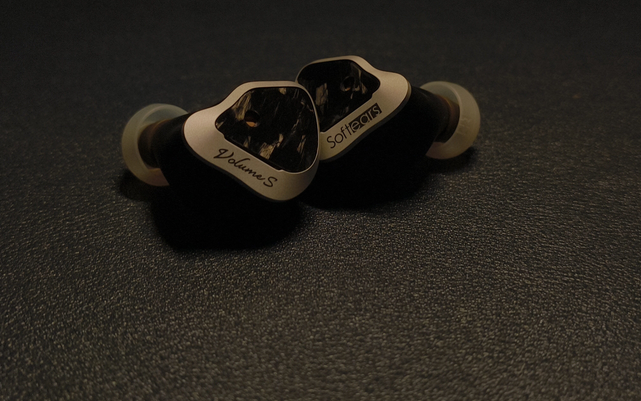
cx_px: 319
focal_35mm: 54
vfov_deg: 23.9
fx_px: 943
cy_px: 160
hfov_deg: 37.5
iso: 125
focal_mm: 5.56
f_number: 1.87
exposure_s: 1/40
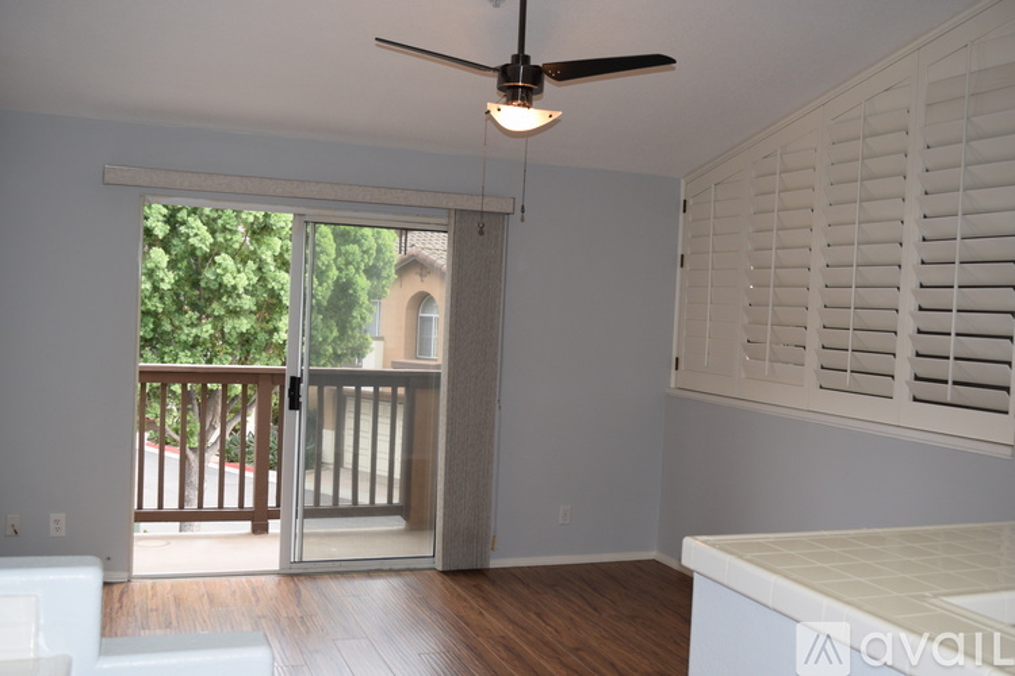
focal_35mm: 36
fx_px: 1015
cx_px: 508
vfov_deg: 36.9
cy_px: 338
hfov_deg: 53.1
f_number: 5.6
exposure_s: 1/125
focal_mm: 24
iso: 360
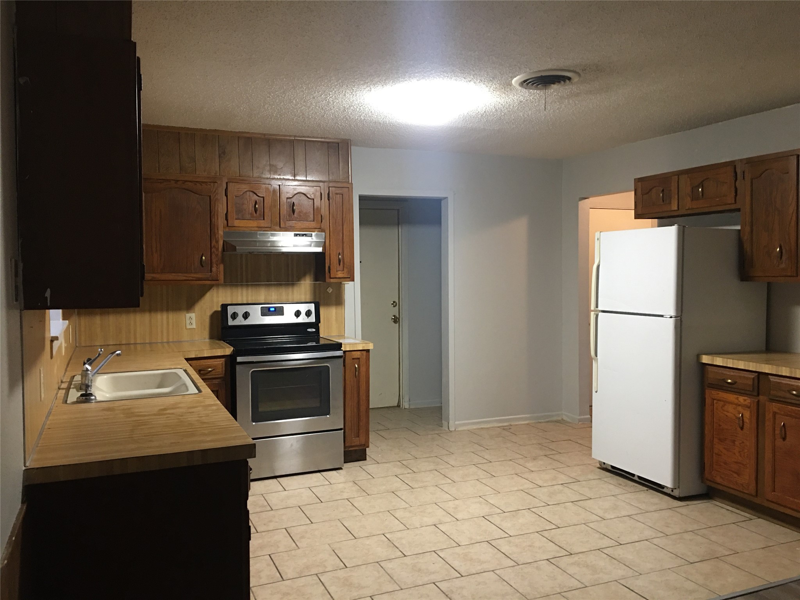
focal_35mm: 29
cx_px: 400
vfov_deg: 48.2
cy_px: 300
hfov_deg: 61.7
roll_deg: -0.4
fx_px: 670
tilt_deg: -2.0
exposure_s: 1/8
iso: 100
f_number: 2.2
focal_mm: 4.15
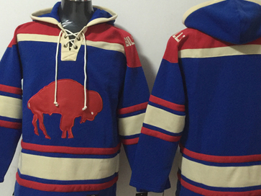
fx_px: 392
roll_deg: -3.0
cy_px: 57
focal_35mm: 52
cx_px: 147
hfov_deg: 36.8
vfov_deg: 27.7
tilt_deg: +1.3
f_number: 2.2
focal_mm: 4.15
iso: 125
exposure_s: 1/8
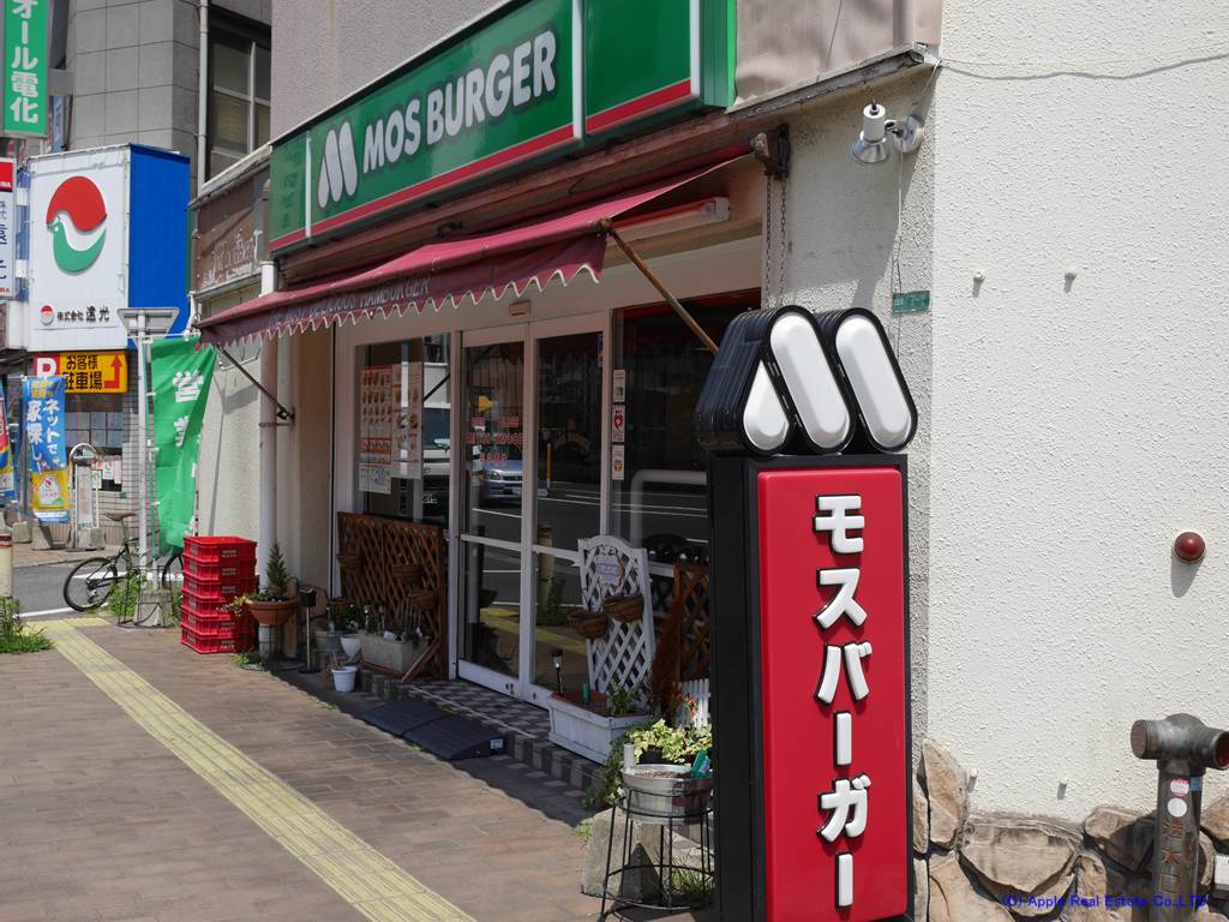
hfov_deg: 44.8
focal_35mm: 42
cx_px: 614
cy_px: 461
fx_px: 1491
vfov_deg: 34.3
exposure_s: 1/400
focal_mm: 21
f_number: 9
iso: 200
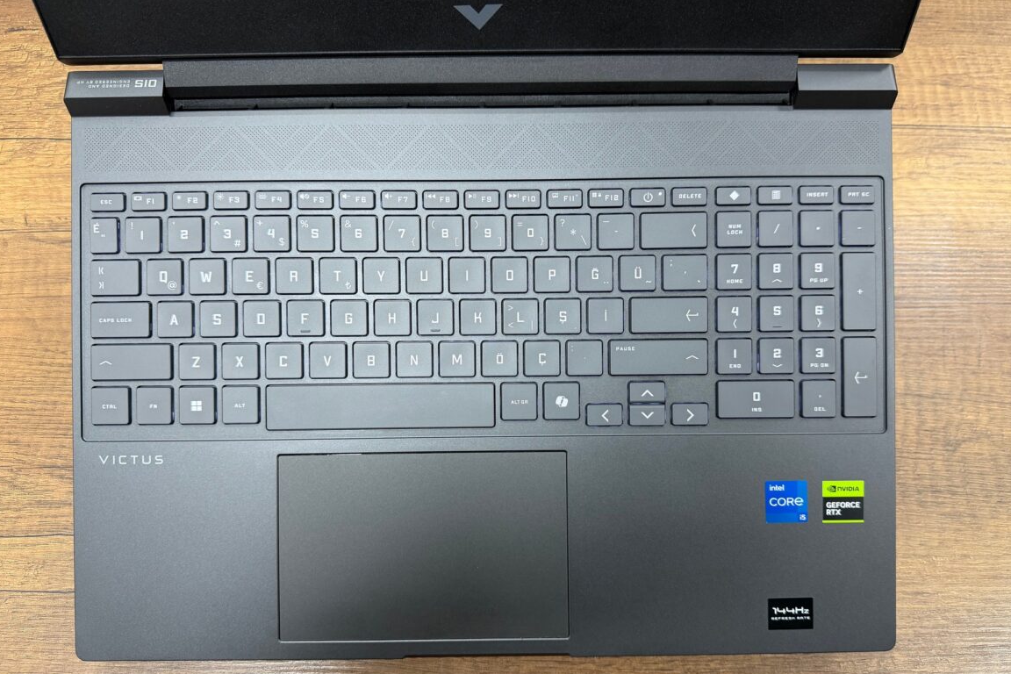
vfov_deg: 49.5
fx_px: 730
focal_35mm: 26
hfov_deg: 69.4
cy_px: 365
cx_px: 520
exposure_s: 1/50
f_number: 1.78
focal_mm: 6.76
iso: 200
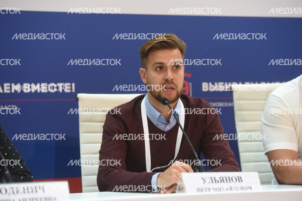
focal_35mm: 135
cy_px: 100
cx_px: 151
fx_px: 1132
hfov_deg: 15.2
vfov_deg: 10.1
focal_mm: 135
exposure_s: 1/500
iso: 12800
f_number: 4
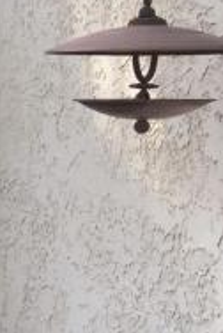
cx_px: -627
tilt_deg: -3.3
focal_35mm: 164
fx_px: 1518
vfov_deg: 12.5
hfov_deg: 6.8
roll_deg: -1.5
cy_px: 264
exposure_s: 1/177
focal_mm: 4.15
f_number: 2.2
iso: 32
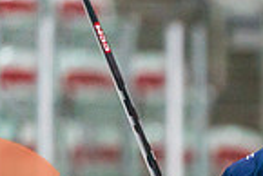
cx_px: 354
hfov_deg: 2.6
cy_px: 262
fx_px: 5843
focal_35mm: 799
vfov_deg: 1.7
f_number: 2.8
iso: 4000
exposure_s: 1/1600
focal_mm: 200
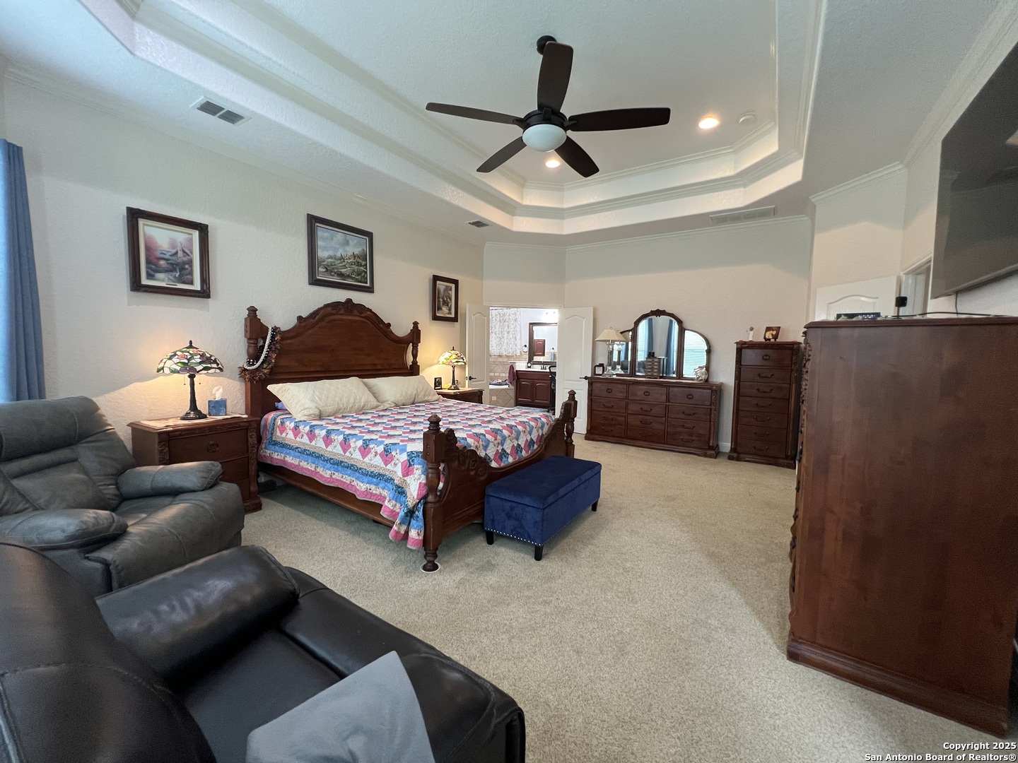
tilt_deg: -5.5
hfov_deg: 106.2
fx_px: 382
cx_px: 509
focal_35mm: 13
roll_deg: -0.7
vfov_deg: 89.9
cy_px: 382
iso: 250
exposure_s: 1/60
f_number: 1.8
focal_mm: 1.57
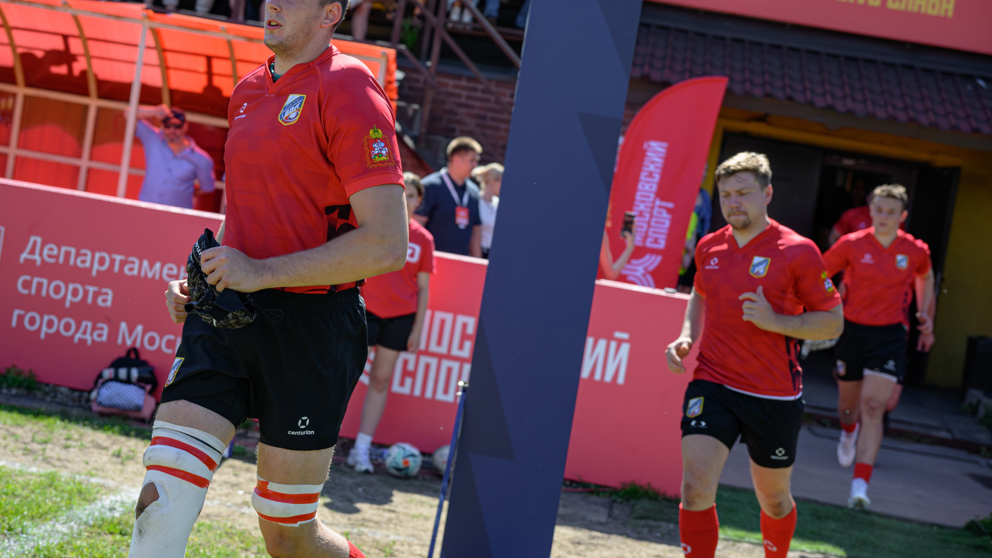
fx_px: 1710
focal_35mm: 65
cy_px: 242
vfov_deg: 18.5
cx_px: 444
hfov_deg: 32.3
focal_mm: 56
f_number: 4
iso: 200
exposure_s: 1/2500
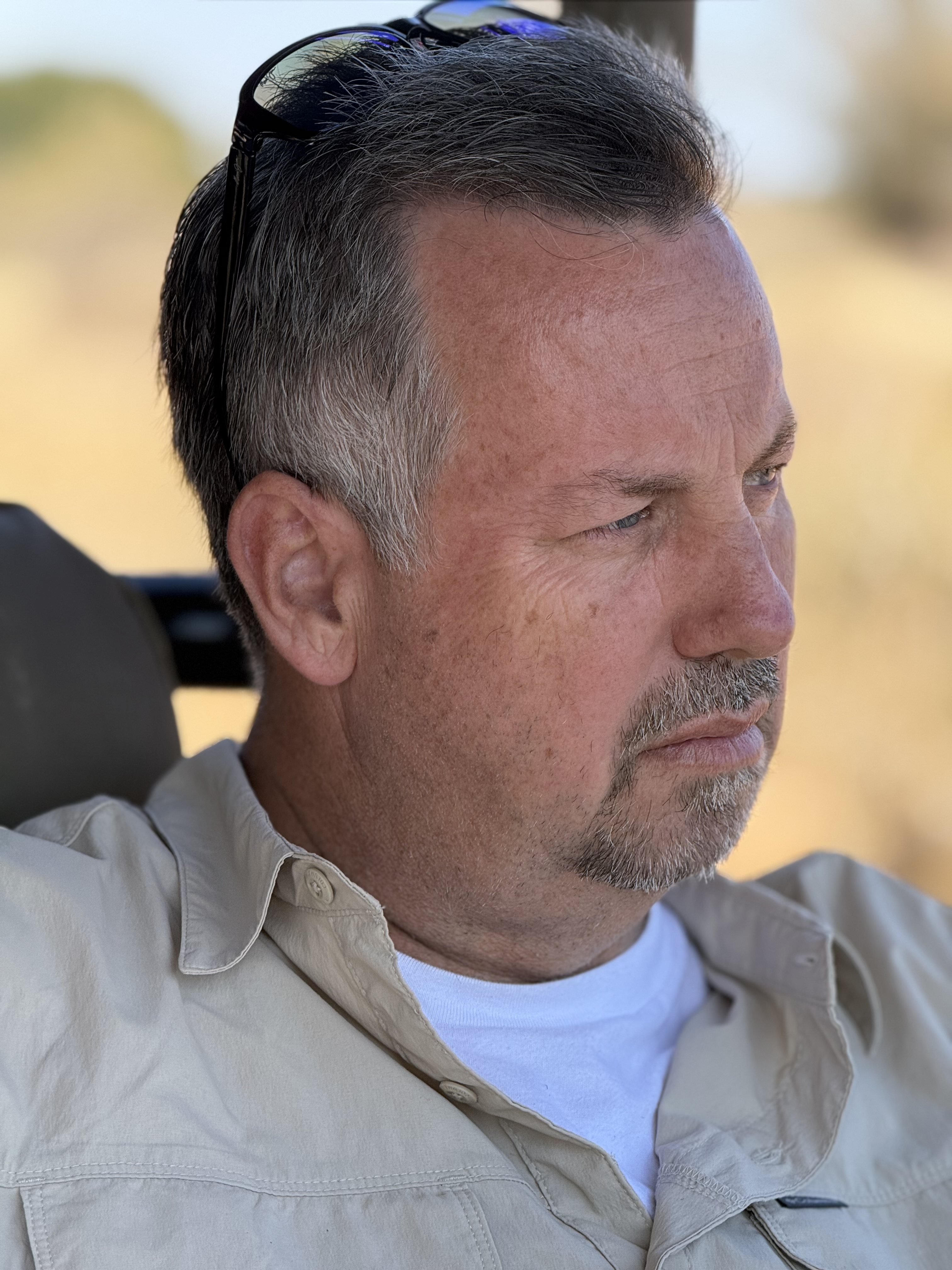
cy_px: 635
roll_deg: -2.2
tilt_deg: -4.7
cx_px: 476
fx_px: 4400
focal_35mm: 120
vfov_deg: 16.4
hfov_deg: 12.3
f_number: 2.8
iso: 64
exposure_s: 1/518
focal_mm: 15.66
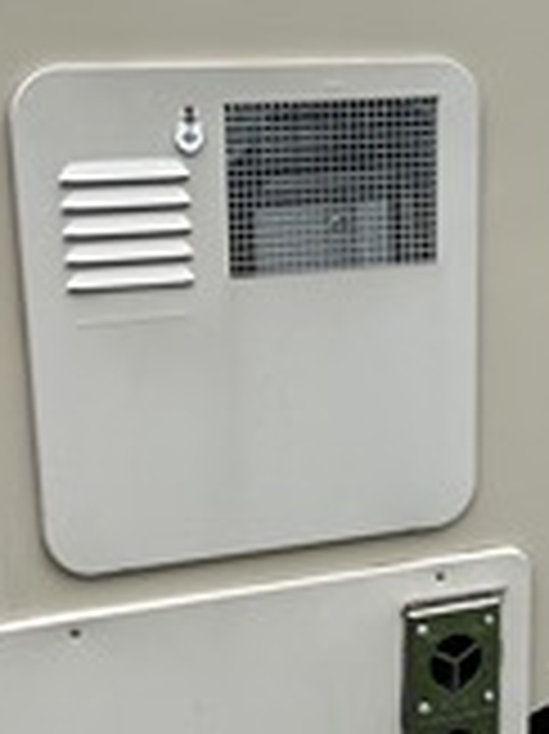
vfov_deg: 30.0
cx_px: 212
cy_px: 518
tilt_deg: -16.3
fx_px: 1355
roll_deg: +2.4
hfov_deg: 22.9
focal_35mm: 64
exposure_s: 1/408
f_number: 1.5
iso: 50
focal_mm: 5.7
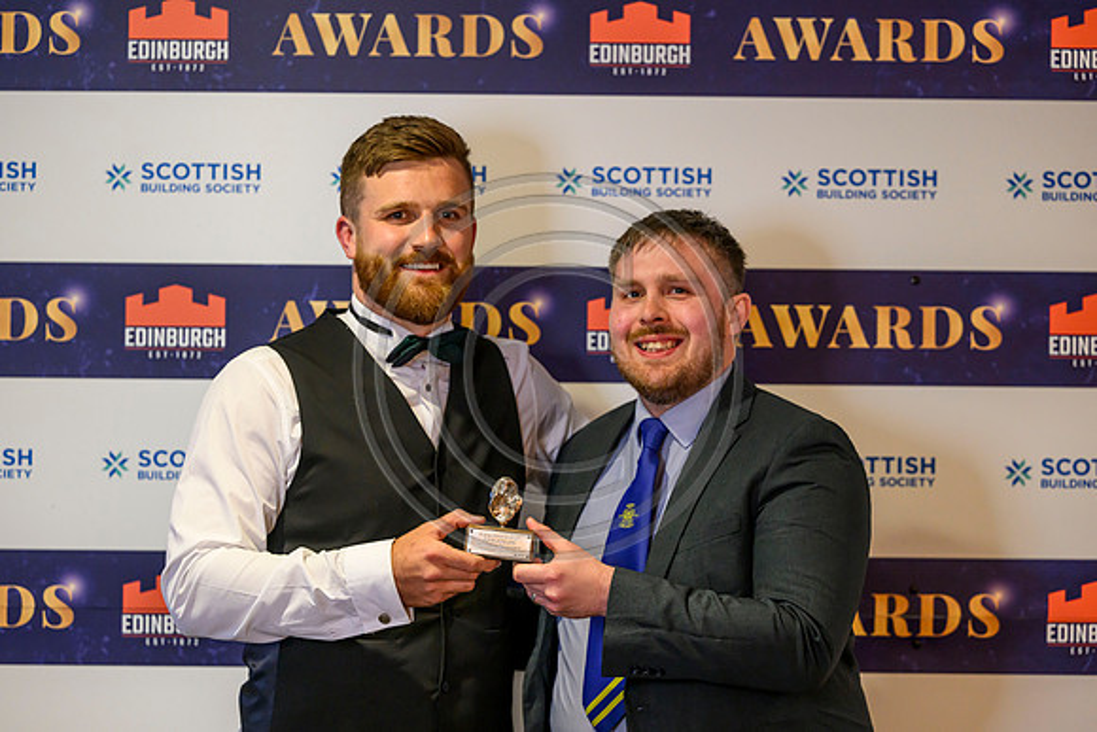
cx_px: 548
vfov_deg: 13.4
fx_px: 3121
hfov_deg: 19.9
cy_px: 366
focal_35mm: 102
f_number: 3.2
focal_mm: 101
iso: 2000
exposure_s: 1/160
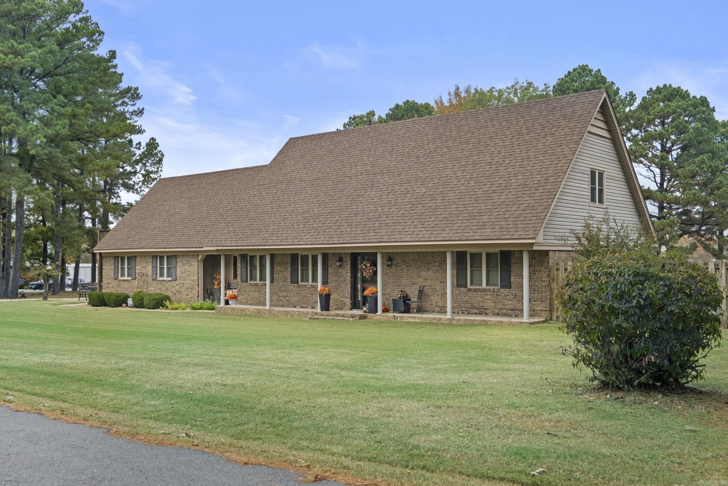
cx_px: 364
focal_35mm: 36
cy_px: 243
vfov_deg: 36.9
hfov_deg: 53.1
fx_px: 728
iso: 200
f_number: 8
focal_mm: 24
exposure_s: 1/100
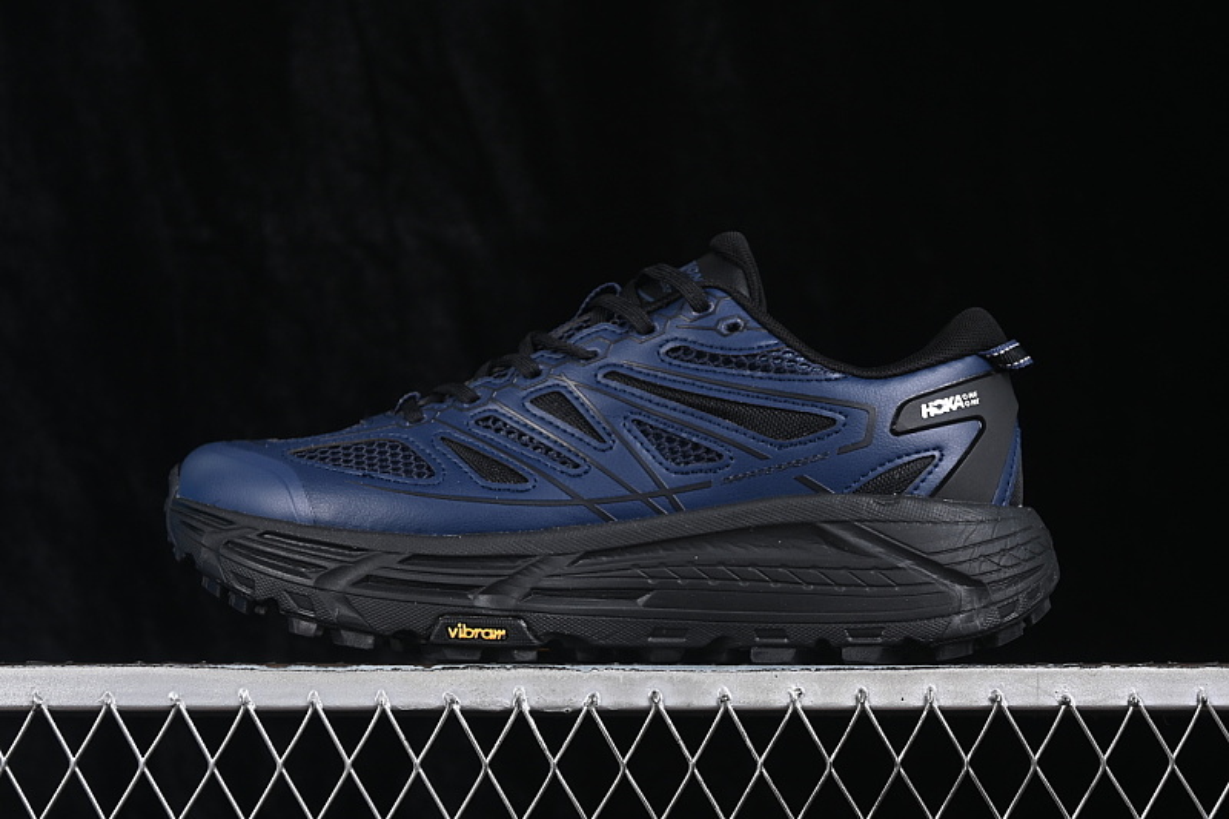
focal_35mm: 75
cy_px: 410
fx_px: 2560
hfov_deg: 27.0
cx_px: 614
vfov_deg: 18.2
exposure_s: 1/60
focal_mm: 50
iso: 160
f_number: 6.3
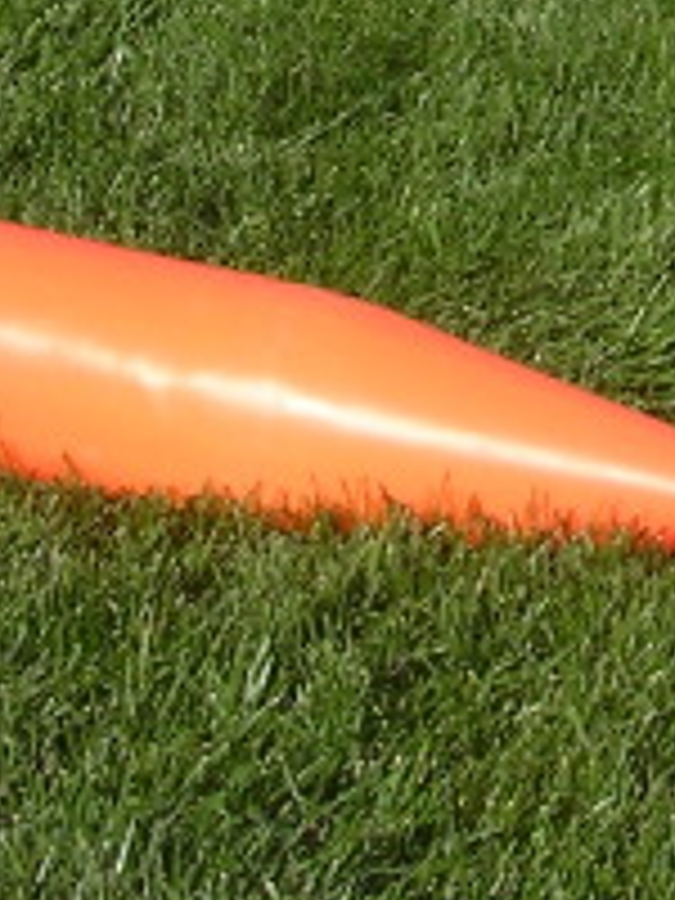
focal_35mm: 152
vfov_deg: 12.1
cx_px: 1323
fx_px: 3952
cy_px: -616
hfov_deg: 9.2
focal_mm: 5.8
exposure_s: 1/362
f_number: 5.6
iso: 100
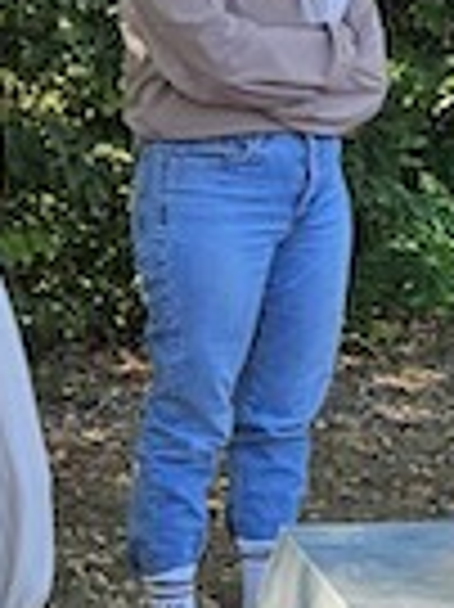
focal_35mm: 143
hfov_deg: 9.9
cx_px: 778
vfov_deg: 13.8
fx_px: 2505
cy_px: 383
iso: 25
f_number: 1.8
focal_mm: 5.4
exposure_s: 1/443
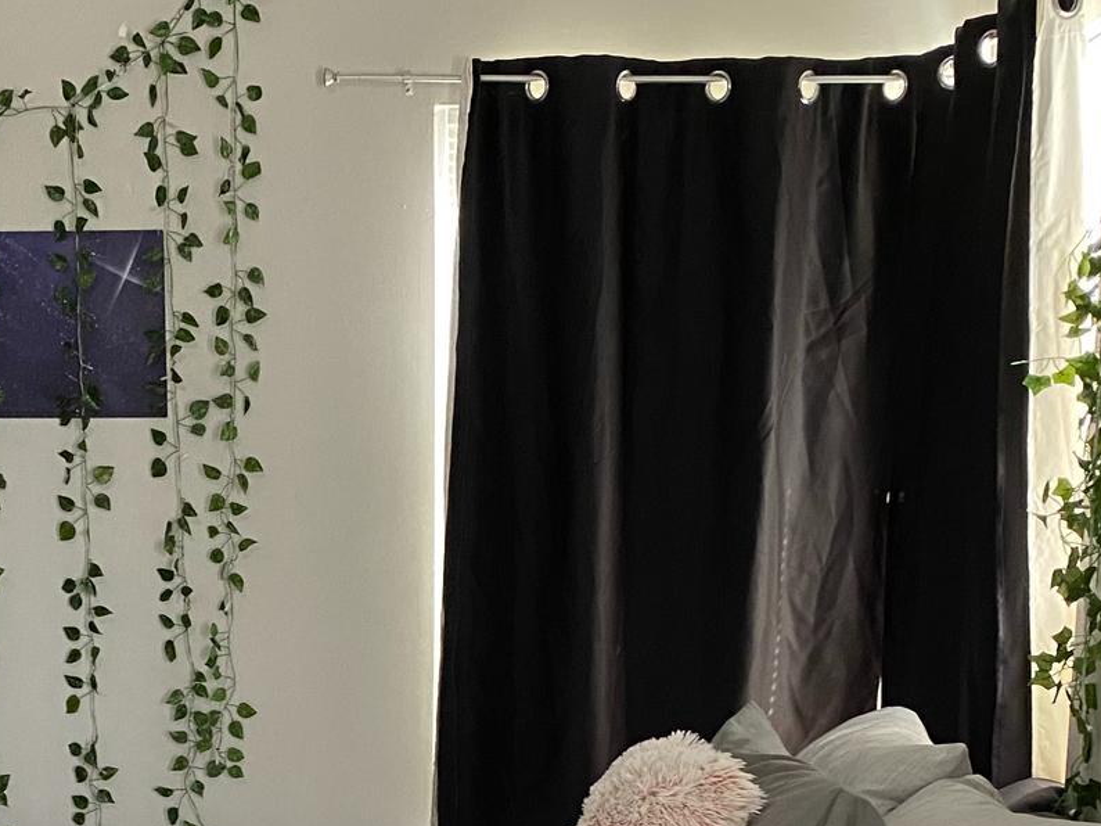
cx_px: 317
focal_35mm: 67
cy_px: 841
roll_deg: +0.5
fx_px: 2131
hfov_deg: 28.7
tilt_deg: -13.7
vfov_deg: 21.1
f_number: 1.8
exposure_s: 1/60
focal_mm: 4.25
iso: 320
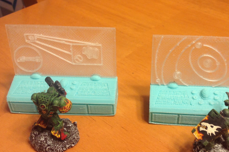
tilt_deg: -40.8
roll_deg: +0.4
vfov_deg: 25.4
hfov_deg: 37.5
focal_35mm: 53
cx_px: 131
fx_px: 337
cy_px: 100
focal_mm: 4.28
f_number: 2.4
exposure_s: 1/17
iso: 50
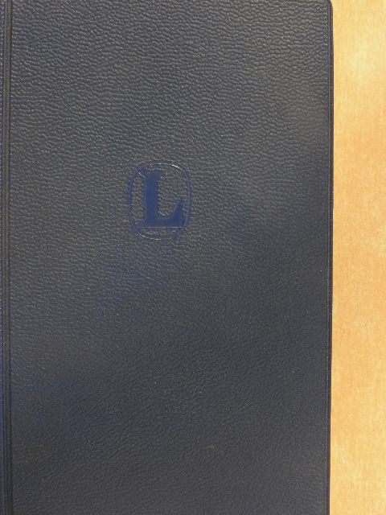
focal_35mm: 60
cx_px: 193
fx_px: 892
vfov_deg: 32.2
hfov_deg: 24.4
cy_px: 258
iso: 720
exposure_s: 1/8
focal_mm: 10.7
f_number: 4.2
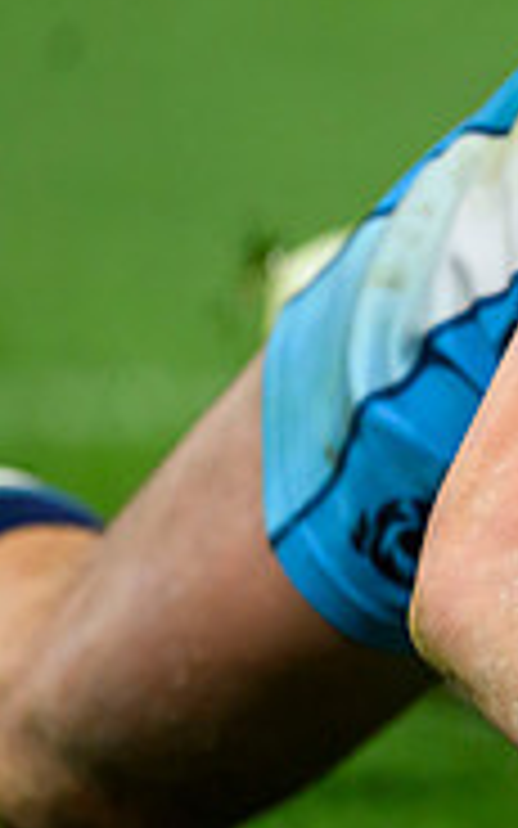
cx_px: 1266
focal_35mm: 1286
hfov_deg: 1.0
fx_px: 29048
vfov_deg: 1.6
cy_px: 295
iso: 3200
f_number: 2.8
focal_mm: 400
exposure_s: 1/2500
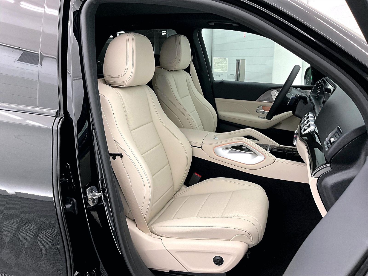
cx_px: 184
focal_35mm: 29
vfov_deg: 48.2
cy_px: 138
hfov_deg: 61.7
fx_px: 308
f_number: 1.8
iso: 125
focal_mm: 3
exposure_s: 1/60
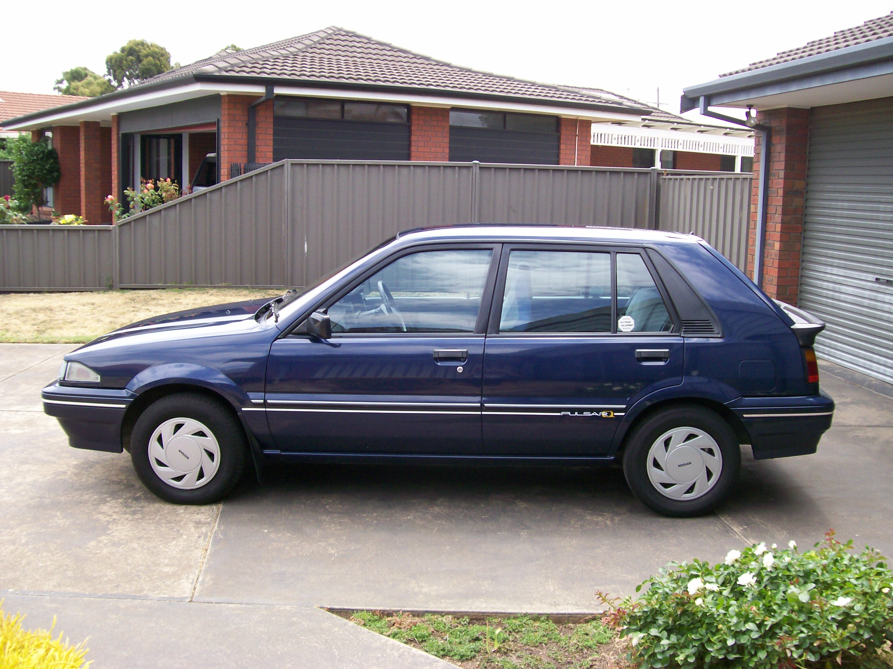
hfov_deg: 51.4
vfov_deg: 39.7
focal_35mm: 36
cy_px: 334
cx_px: 446
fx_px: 929
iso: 80
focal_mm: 6
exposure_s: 1/407
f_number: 2.7
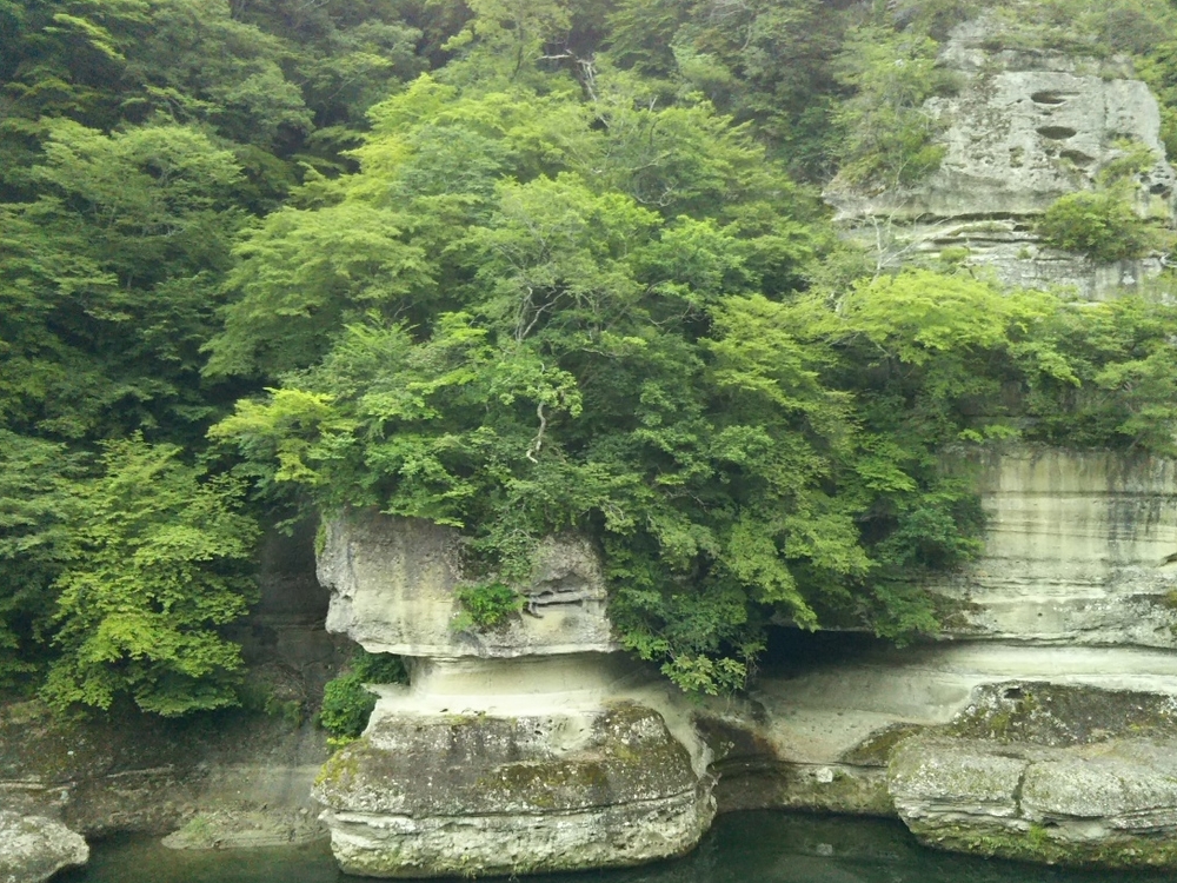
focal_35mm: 36
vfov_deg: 39.6
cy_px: 490
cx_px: 606
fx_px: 1224
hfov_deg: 51.3
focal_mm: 4
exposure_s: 1/60
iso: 250
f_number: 2.2
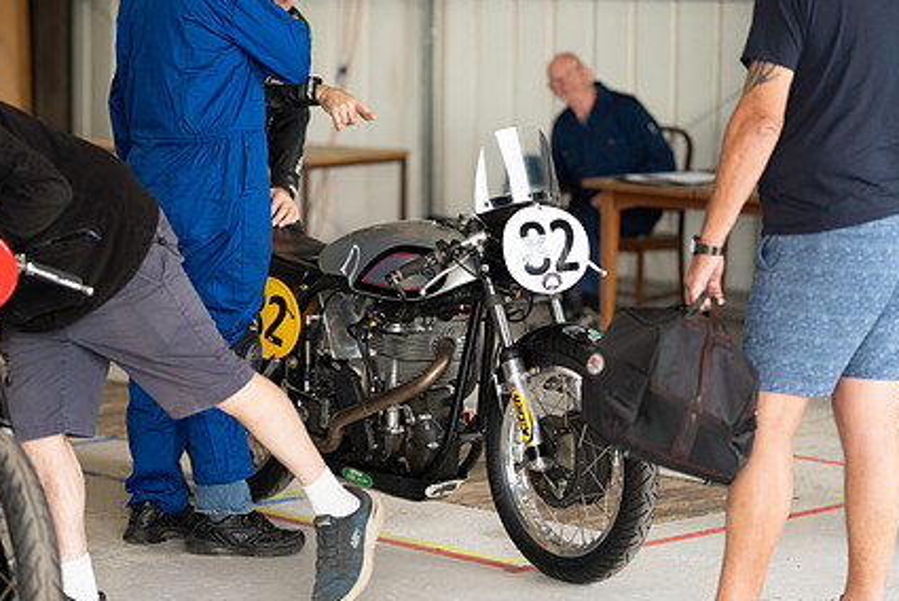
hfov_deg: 17.6
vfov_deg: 11.8
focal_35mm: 116
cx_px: 417
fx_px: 2899
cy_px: 236
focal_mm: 85
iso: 400
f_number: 1.6
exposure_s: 1/1600
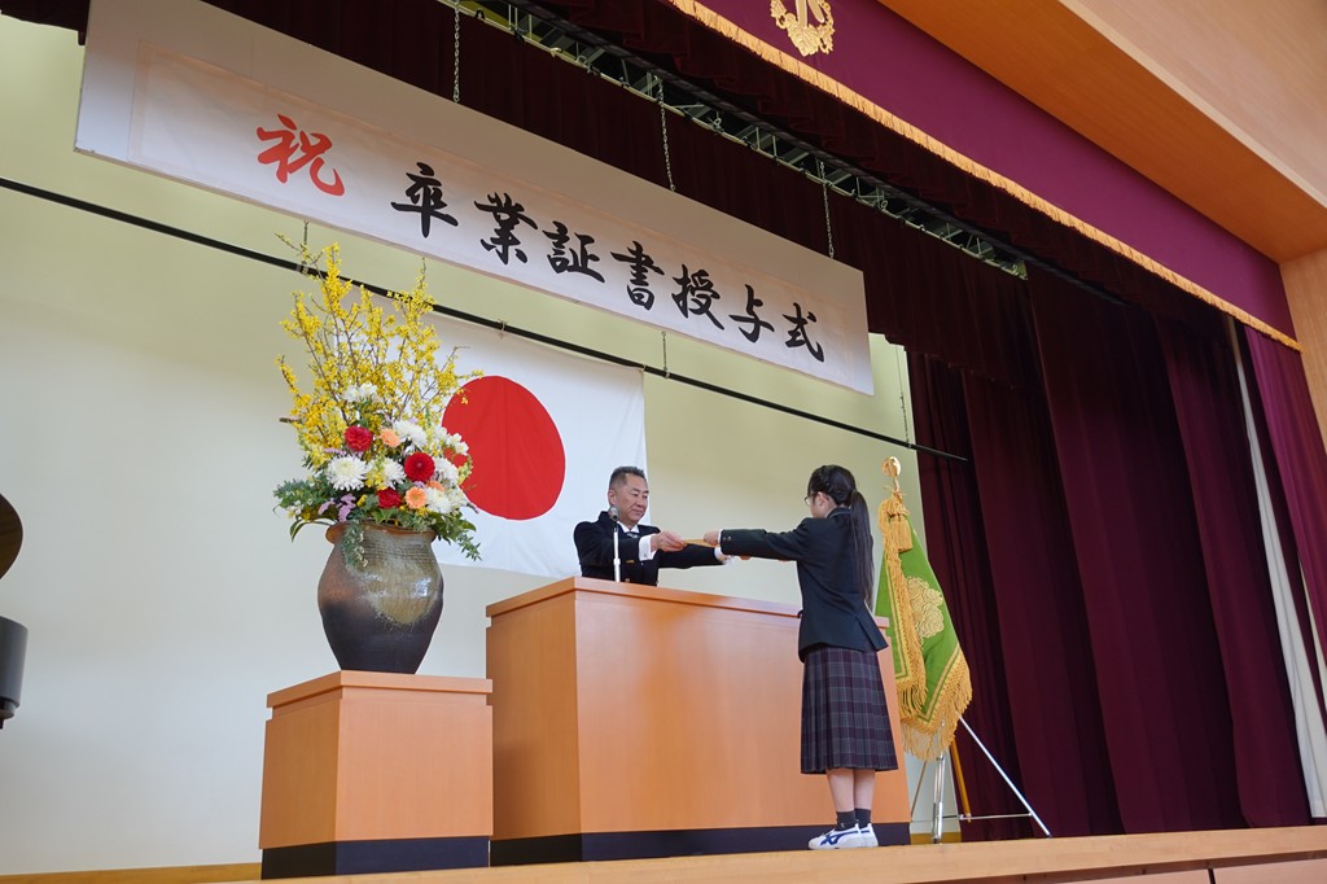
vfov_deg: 42.3
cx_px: 664
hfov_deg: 60.3
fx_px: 1142
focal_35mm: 31
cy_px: 442
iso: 160
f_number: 2.8
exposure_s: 1/40
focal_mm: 12.15
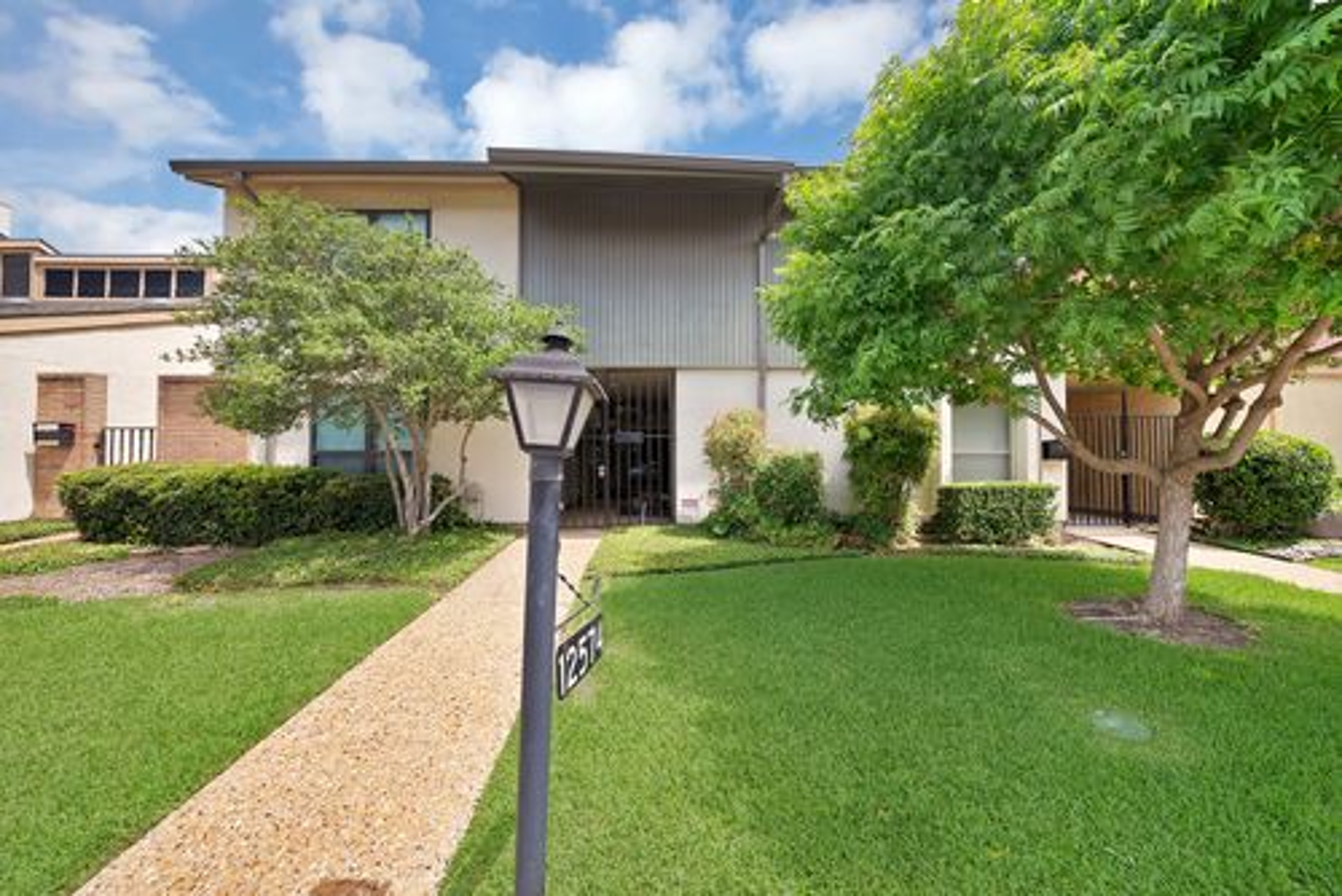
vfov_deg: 90.1
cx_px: 671
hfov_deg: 112.6
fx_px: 448
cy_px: 448
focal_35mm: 12
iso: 640
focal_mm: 12
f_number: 9
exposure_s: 1/250
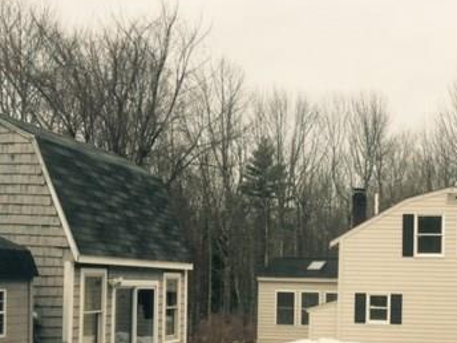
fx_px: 713
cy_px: 282
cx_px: 381
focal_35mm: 54
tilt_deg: +0.6
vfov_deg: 26.5
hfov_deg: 34.2
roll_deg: -0.7
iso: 32
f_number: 2.2
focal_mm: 4.15
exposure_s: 1/807
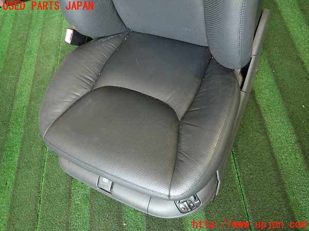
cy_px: 116
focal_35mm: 25
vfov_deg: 54.9
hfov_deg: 69.4
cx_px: 154
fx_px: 223
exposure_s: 1/40
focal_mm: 4.5
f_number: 2
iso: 200
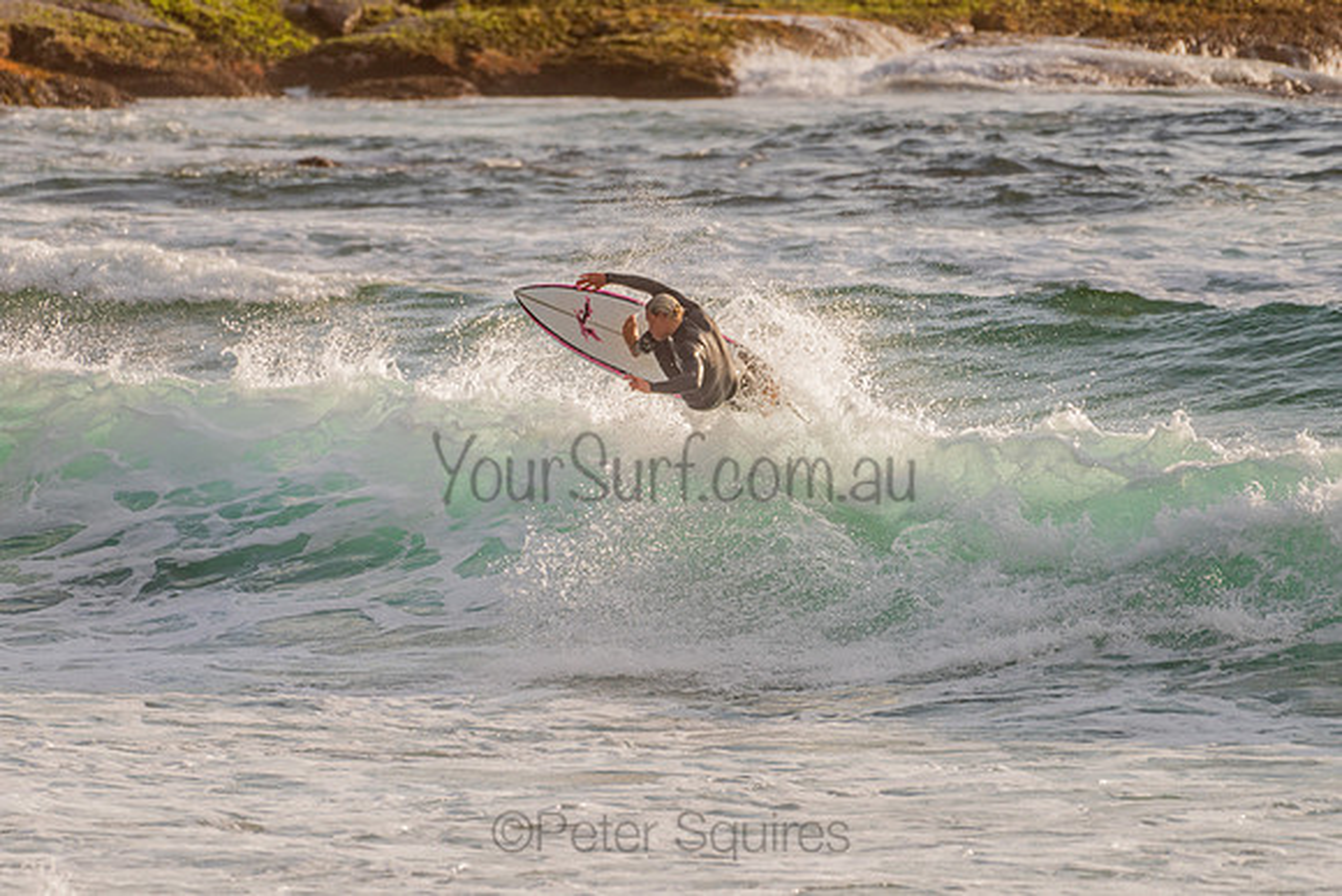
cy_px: 435
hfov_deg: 3.4
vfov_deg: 2.2
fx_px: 22852
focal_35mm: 613
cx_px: 655
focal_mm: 500
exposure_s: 1/2000
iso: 200
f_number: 5.6
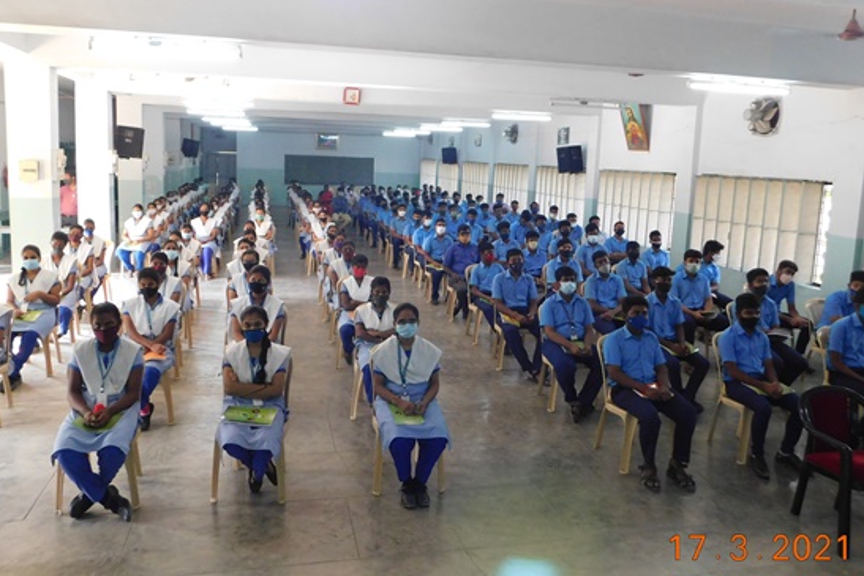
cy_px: 248
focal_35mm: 28
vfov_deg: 46.3
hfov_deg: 65.4
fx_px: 672
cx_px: 411
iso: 320
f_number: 3
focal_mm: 4
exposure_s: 1/30
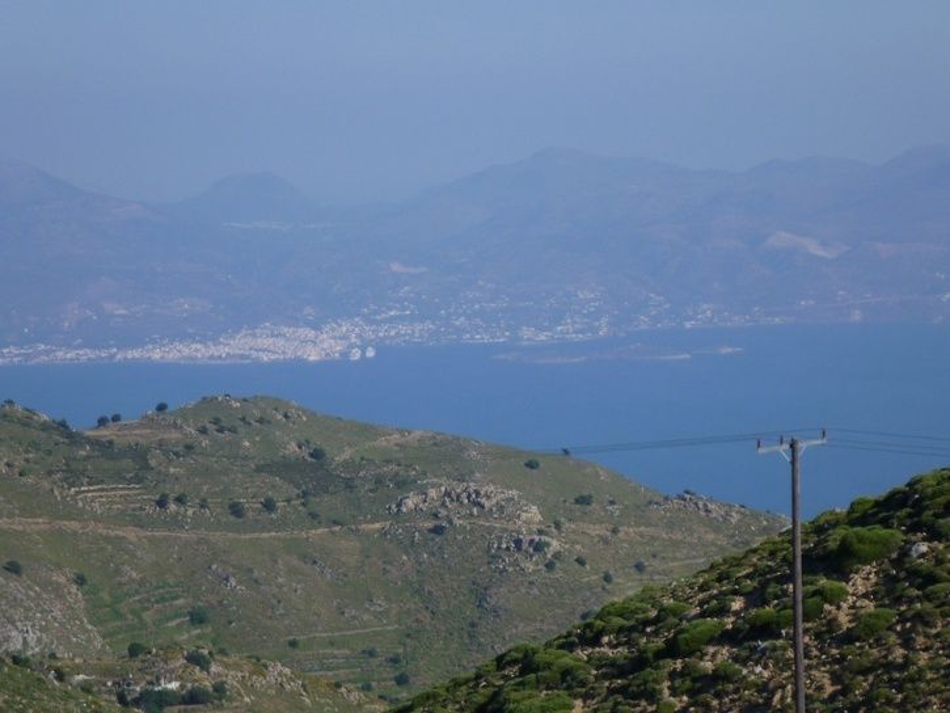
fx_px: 4556
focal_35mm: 166
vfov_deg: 8.9
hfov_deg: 11.9
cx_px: 475
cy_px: 356
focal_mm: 22.8
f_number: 5.9
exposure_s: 1/320
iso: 80
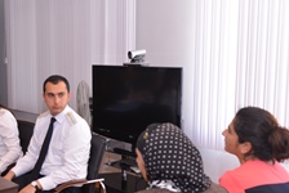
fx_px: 498
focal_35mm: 62
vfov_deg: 21.9
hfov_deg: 30.7
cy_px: 125
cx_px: 21
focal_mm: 31
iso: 320
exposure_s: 1/60
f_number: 5
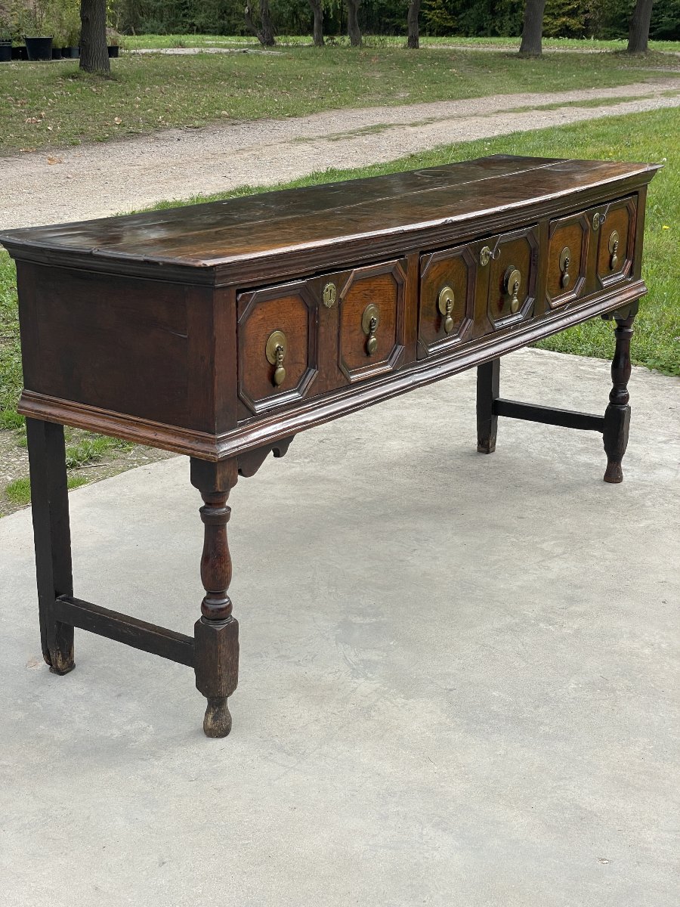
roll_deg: -0.6
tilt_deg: -17.4
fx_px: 1362
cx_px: 340
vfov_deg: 36.8
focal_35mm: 52
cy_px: 454
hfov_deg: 28.0
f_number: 2
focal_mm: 6
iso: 25
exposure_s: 1/521
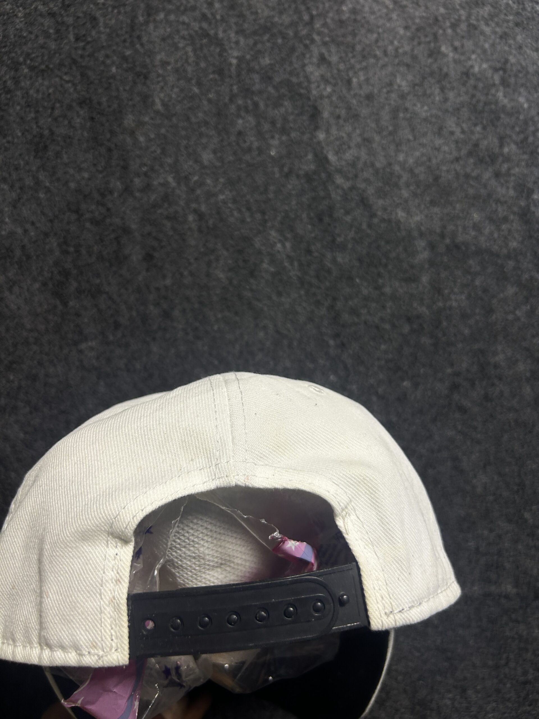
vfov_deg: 67.3
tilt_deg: -61.8
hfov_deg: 53.1
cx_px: 270
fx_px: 540
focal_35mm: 26
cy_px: 360
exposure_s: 1/50
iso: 64
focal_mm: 5.7
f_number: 1.5
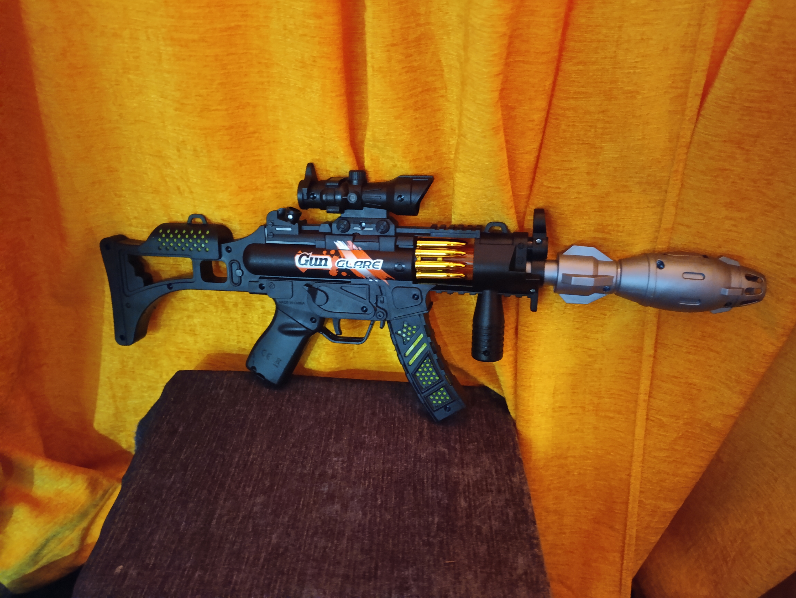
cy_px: 299
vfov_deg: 54.9
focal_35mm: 25
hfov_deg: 69.4
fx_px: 575
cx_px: 398
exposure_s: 1/15
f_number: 1.7
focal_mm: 4.71
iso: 6400
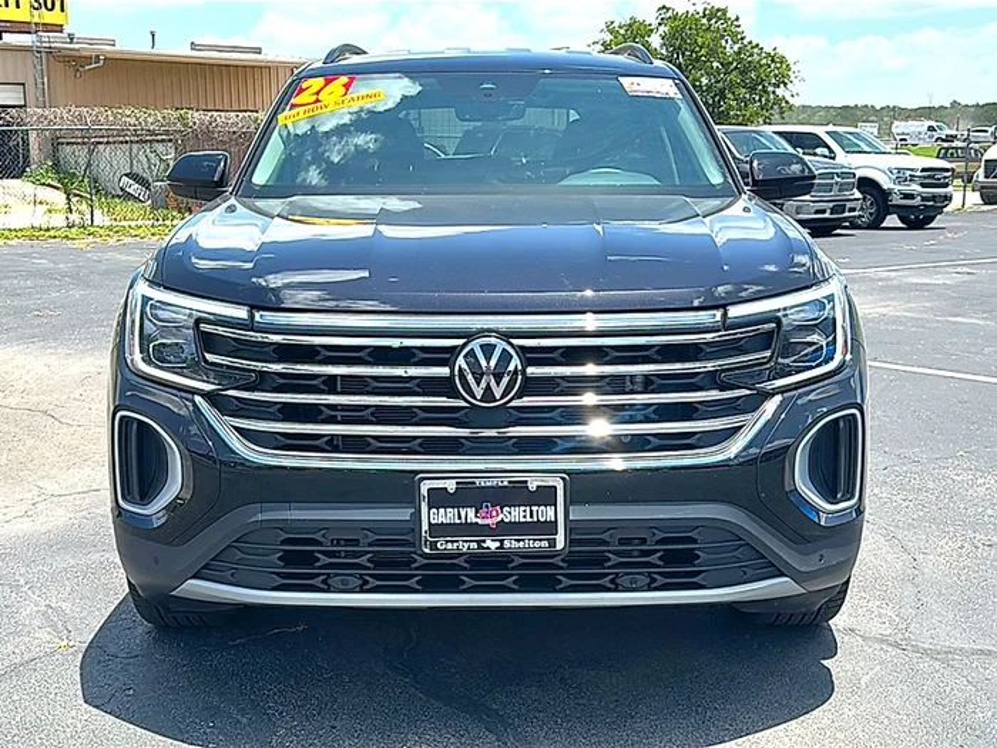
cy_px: 374
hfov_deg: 50.1
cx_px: 498
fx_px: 1066
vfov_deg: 38.7
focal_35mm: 37
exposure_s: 1/2899
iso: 80
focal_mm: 6.86
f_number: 1.78
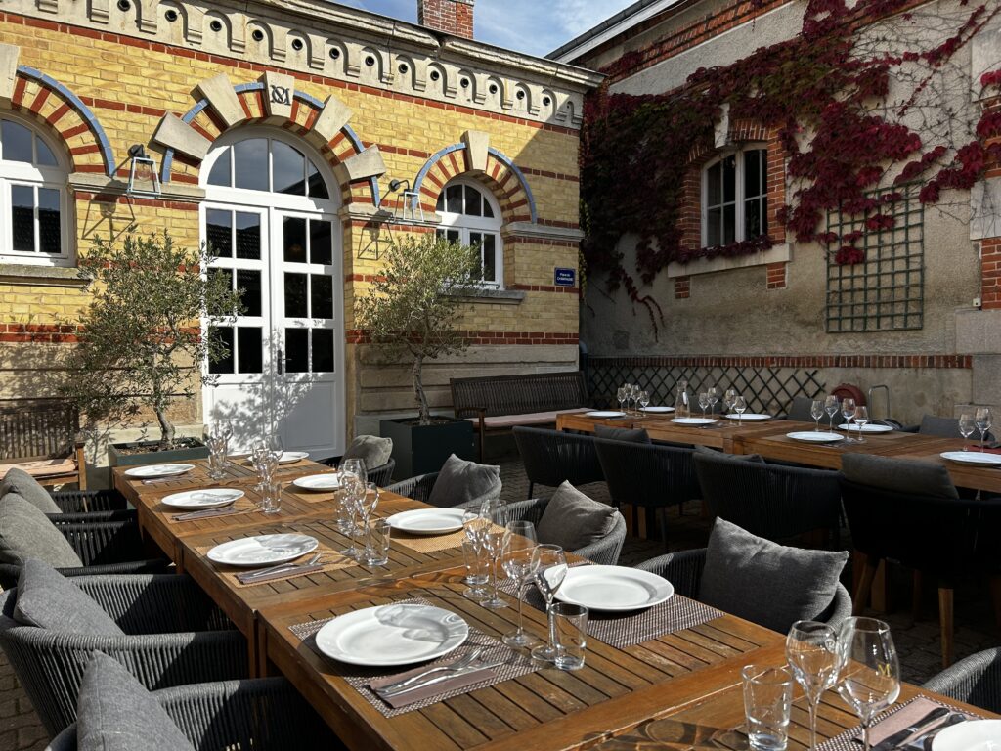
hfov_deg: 67.3
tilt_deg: -0.9
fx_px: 752
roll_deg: +1.0
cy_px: 376
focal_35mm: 26
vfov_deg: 53.1
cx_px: 500
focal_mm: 5.7
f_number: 1.5
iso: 50
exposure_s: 1/2695
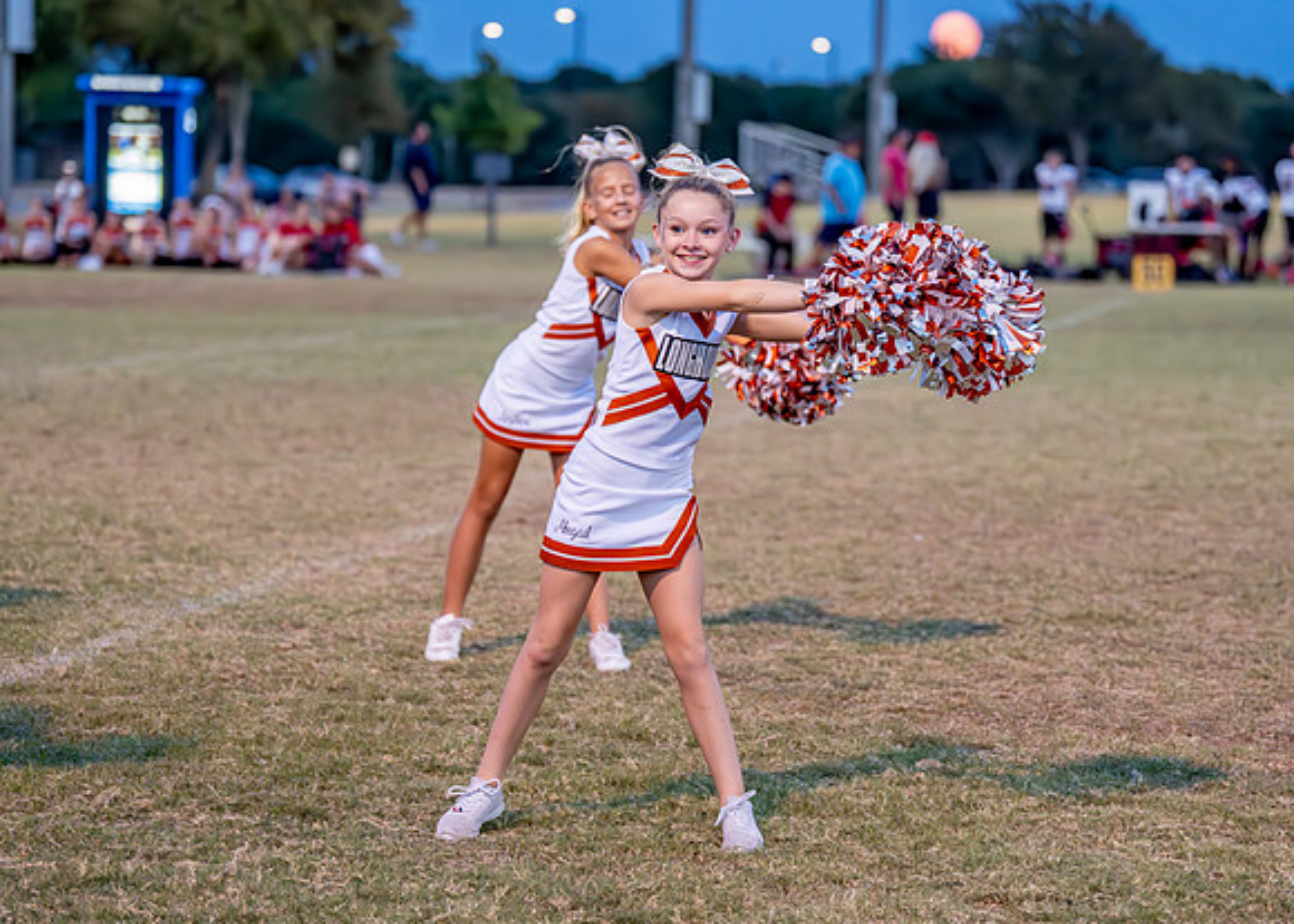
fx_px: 4473
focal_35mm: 122
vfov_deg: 11.8
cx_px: 666
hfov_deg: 16.5
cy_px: 439
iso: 5000
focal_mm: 98
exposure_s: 1/1000
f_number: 2.8
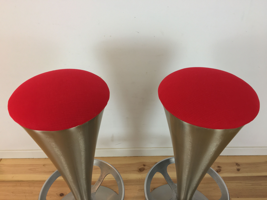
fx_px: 224
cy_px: 100
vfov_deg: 48.2
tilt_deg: -35.9
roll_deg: +0.2
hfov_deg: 61.7
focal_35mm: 29
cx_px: 134
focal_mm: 4.15
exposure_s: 1/33
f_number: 2.2
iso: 40
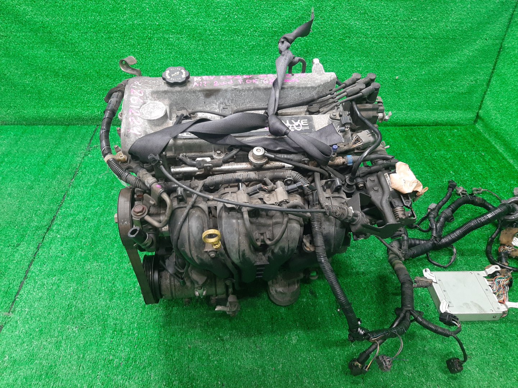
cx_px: 259
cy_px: 194
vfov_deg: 53.1
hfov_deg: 67.3
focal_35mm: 26
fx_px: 389
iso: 169
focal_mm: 3.93
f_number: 1.7
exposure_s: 1/33
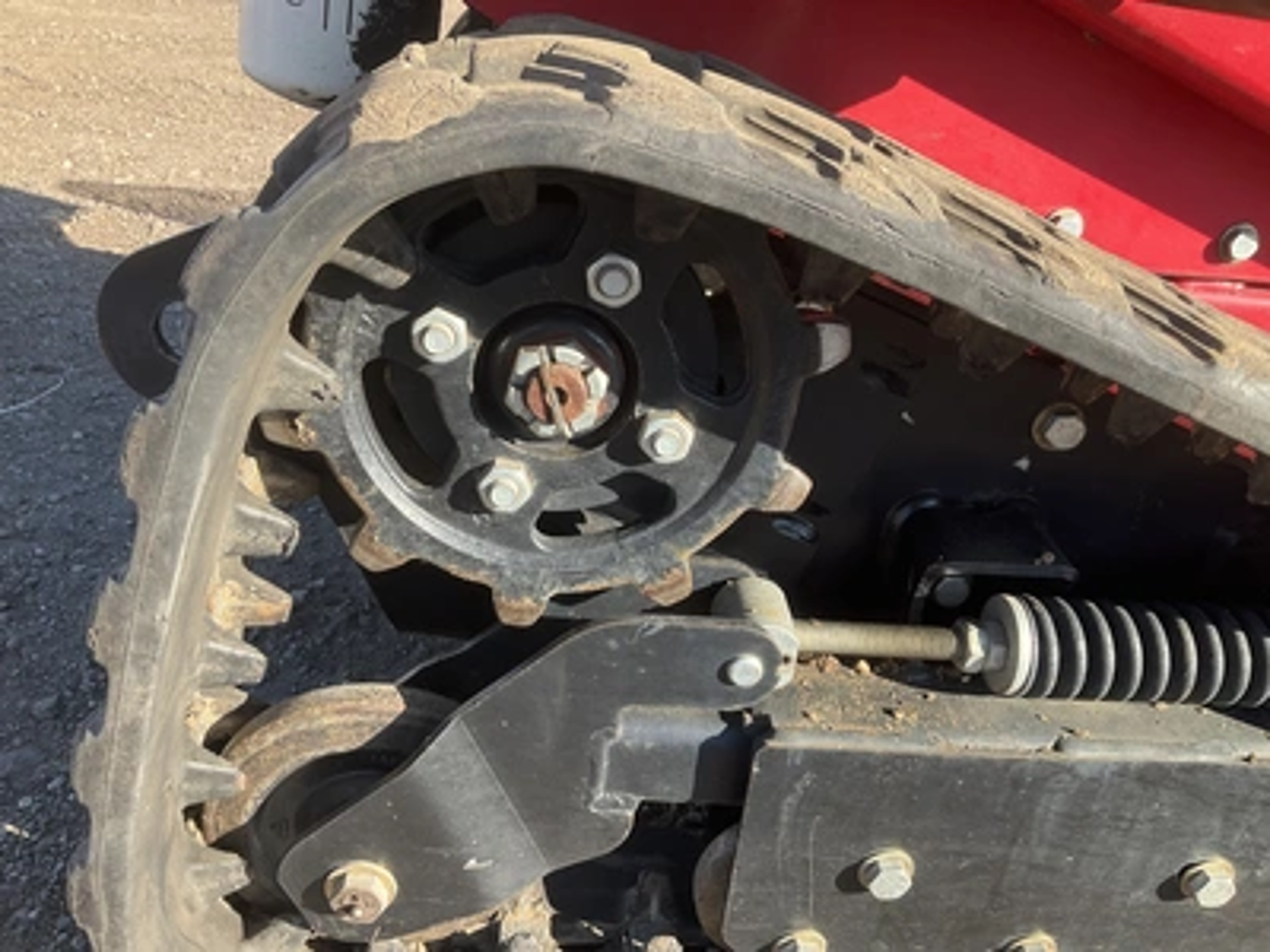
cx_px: 635
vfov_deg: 48.2
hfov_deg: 61.7
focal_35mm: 29
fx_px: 1064
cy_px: 476
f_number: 1.8
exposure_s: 1/342
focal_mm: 3
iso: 25
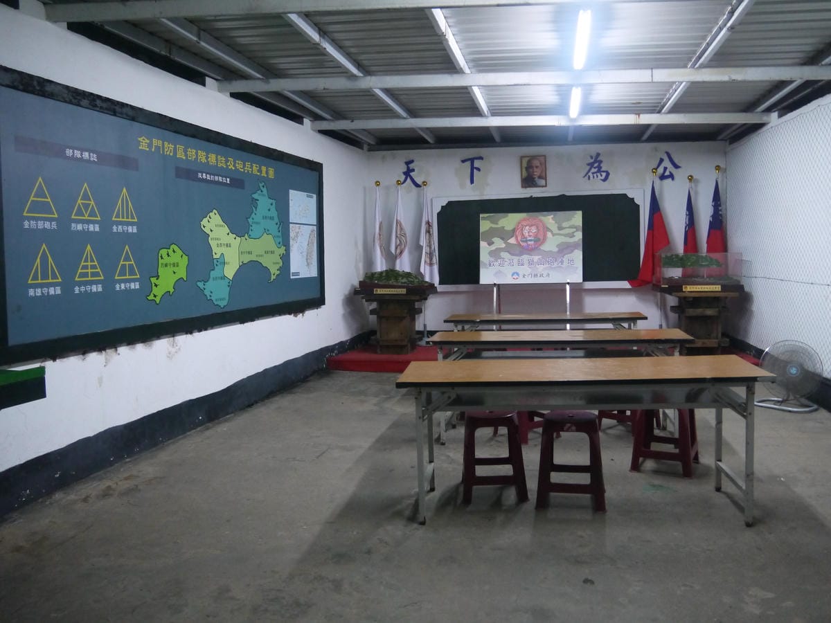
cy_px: 312
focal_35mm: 28
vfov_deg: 49.7
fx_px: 672
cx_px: 416
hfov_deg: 63.4
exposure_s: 1/60
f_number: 3.5
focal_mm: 14
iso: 1250
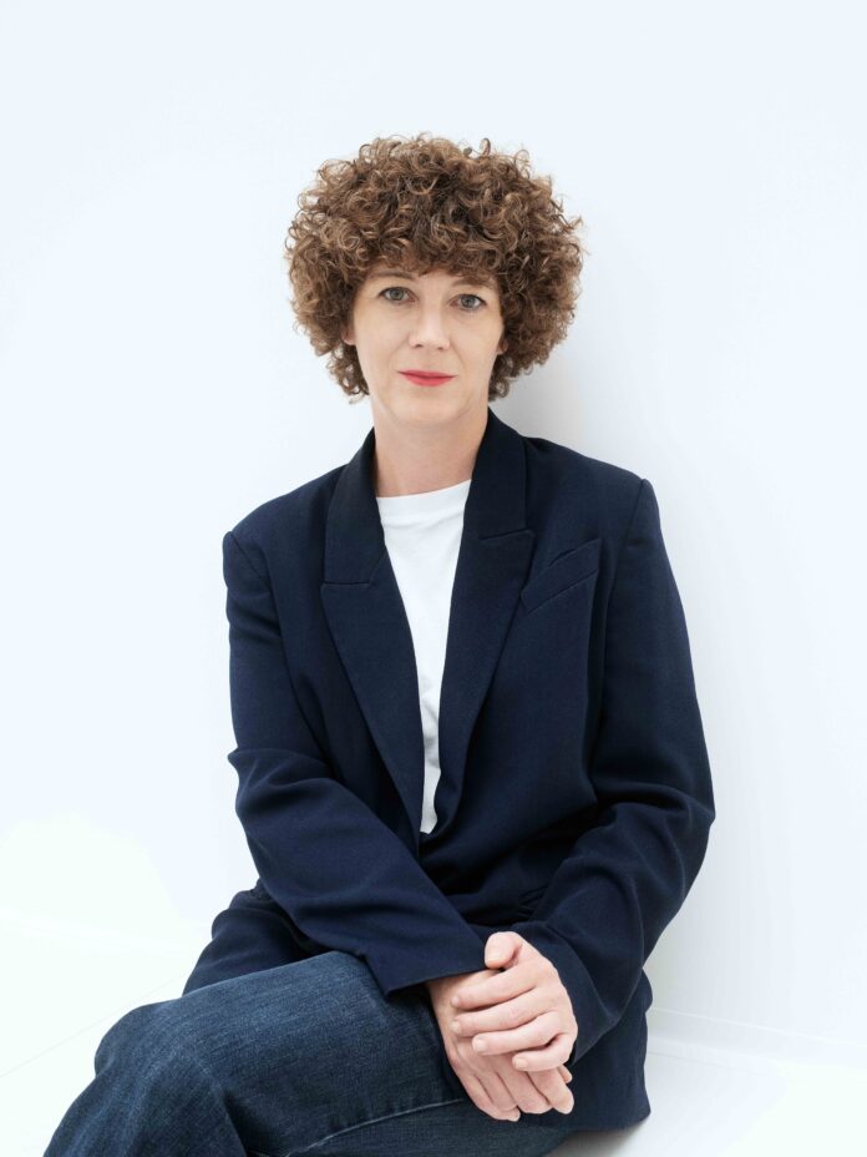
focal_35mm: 43
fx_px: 1436
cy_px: 578
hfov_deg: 33.6
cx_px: 434
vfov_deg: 43.9
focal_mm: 55
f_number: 10
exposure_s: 1/125
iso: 1600
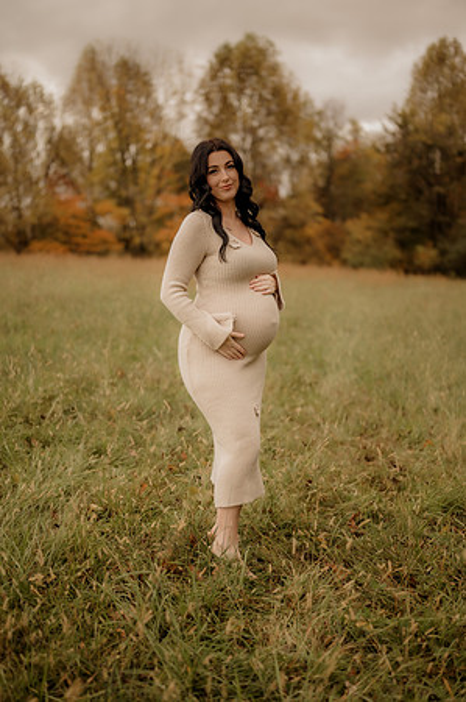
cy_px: 351
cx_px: 233
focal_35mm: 50
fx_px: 973
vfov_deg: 39.6
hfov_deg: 26.9
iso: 200
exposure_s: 1/320
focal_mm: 50
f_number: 1.8
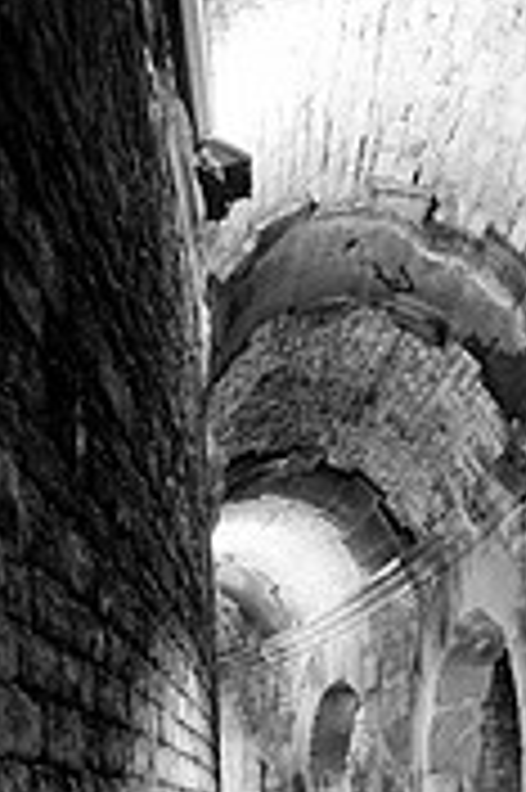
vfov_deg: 37.1
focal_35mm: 46
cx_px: 492
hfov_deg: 27.9
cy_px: 837
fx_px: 1010
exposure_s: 1/10
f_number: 4
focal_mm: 12
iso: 200
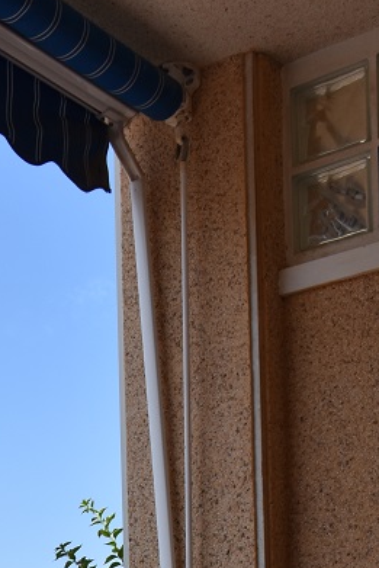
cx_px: -167
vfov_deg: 19.5
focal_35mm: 92
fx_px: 1451
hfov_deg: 14.1
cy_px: 829
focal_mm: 20
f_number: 8
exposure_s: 1/500
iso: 220
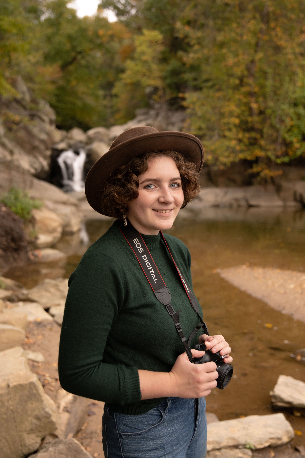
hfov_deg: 36.9
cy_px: 229
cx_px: 152
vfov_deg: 53.1
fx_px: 457
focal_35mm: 36
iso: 400
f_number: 2.8
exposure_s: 1/320
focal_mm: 36
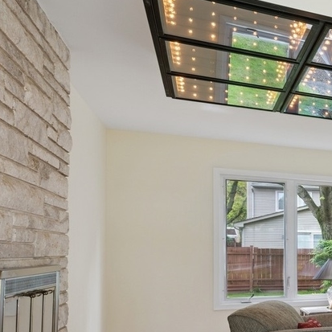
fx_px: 561
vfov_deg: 32.4
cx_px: 588
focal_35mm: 52
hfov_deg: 21.8
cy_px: 248
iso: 200
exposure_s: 1/6
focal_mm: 15.5
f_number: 8
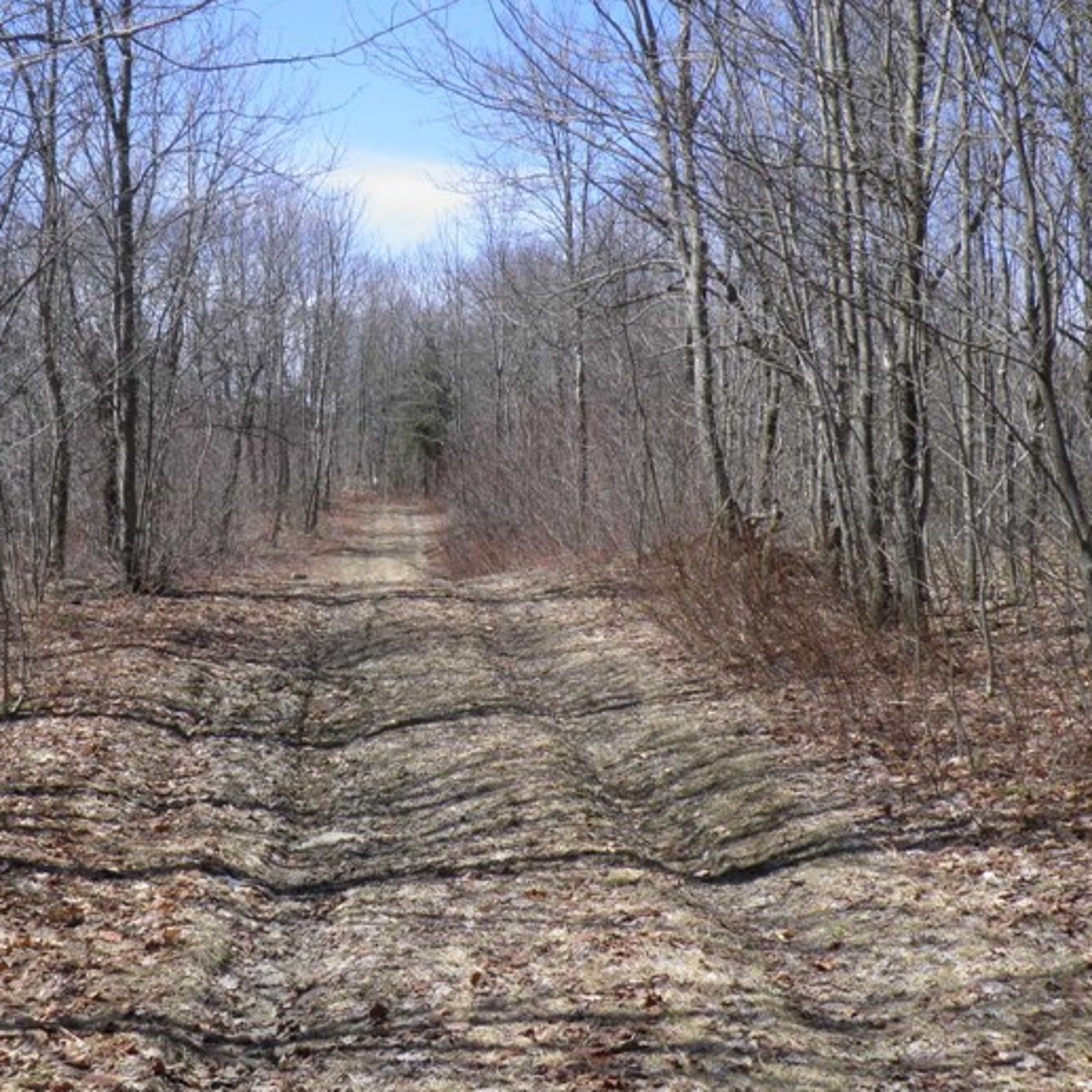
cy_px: 507
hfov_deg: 34.4
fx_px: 1749
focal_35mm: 49
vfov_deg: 34.7
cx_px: 380
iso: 50
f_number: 5.7
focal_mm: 4.9
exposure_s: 1/200
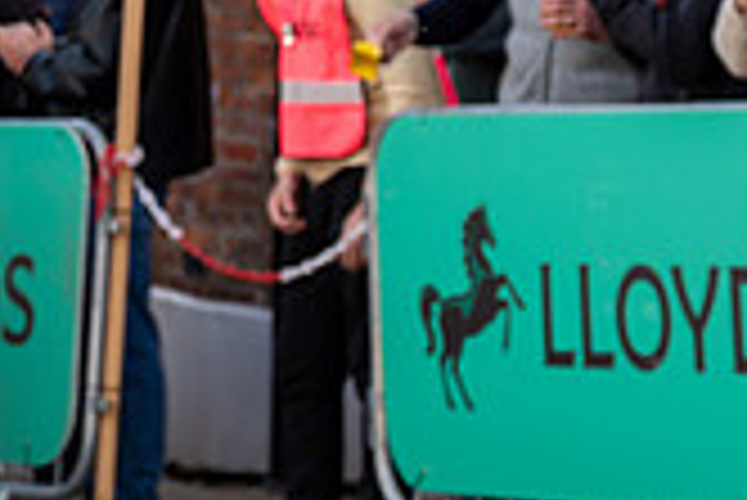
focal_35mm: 356
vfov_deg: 3.9
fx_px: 7393
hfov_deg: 5.7
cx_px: -500
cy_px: -43
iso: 400
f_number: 5
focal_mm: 102
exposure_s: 1/1000
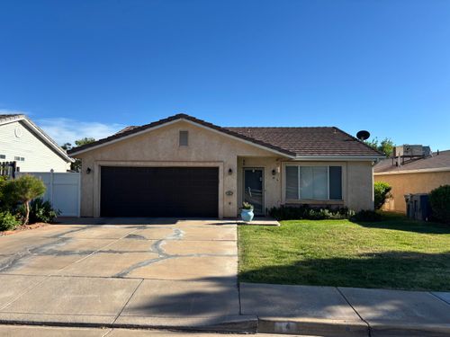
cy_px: 168
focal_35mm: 26
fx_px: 338
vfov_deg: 53.1
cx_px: 225
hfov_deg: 67.3
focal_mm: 5.96
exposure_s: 1/2639
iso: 50
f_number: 1.6
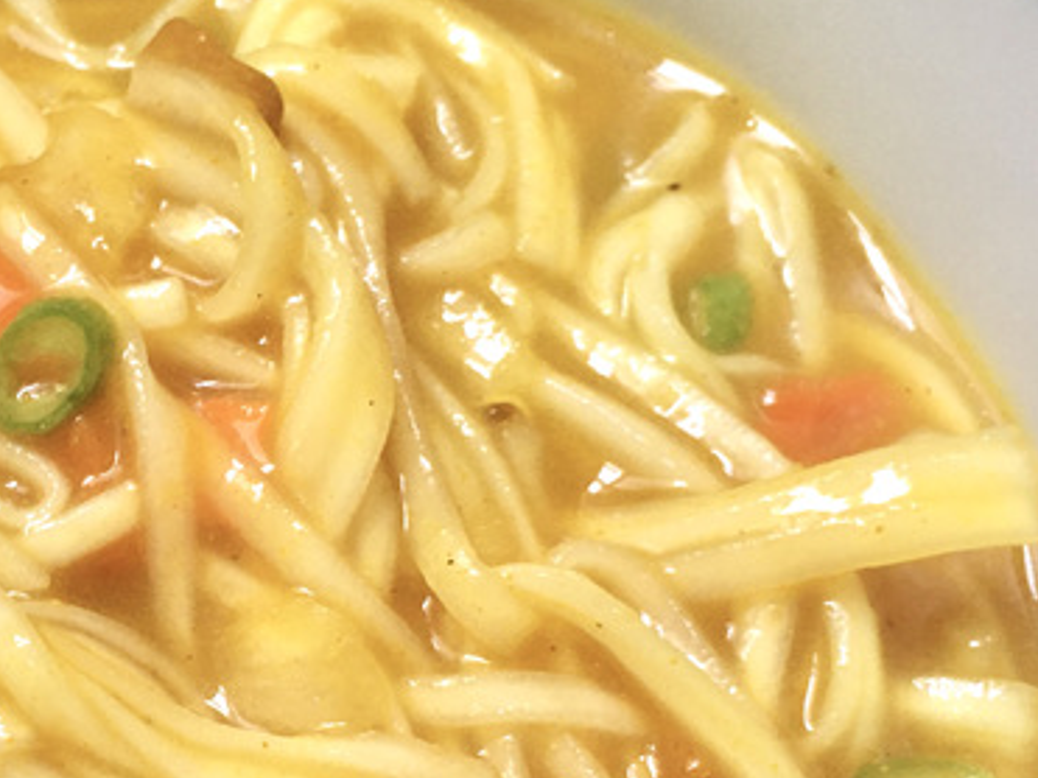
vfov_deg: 18.3
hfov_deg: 23.8
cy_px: 585
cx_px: 129
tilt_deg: -60.7
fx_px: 2398
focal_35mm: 80
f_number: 2.2
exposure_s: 1/30
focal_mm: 4.15
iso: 100
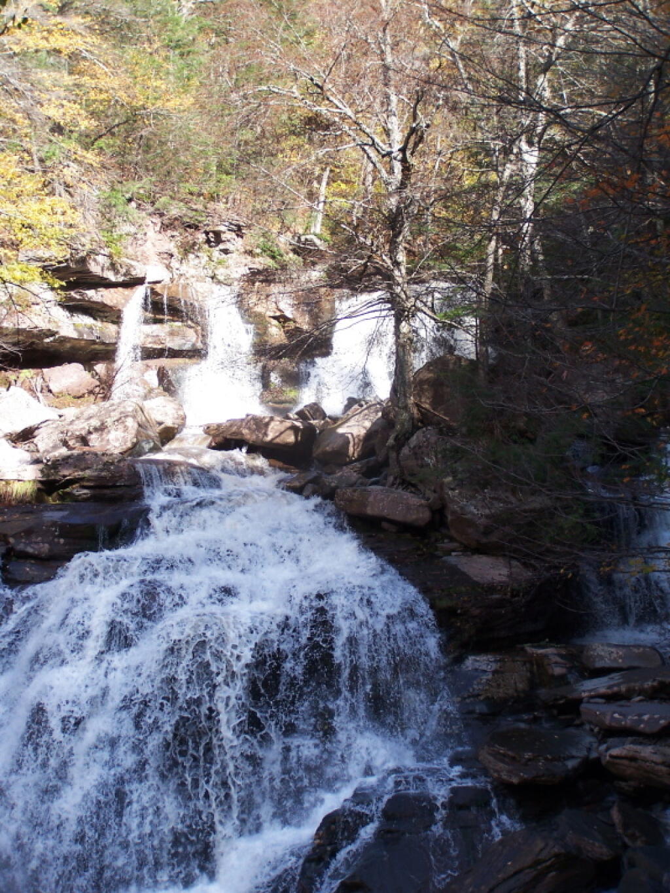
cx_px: 335
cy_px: 446
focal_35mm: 69
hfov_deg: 21.3
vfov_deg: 28.2
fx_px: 1780
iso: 80
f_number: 3.2
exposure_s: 1/320
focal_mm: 11.5
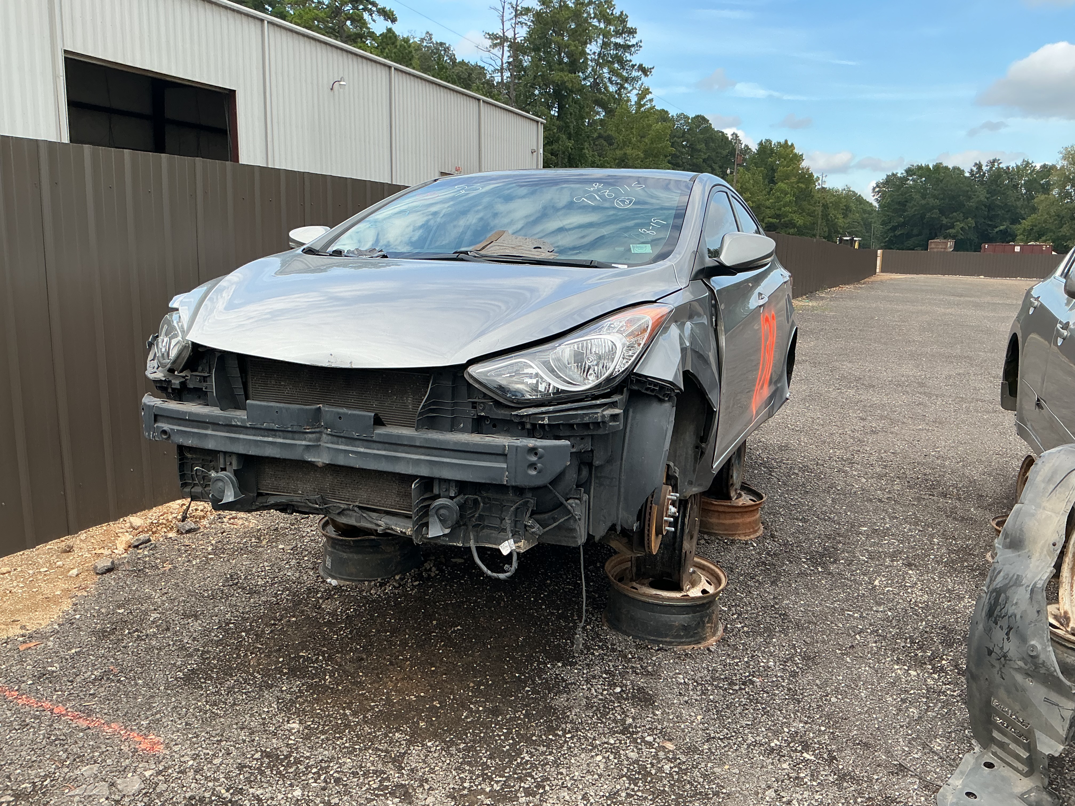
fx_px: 901
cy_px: 403
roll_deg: +0.9
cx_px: 538
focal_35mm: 29
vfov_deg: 48.2
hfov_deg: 61.7
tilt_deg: -7.9
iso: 25
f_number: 1.8
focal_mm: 3
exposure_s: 1/457
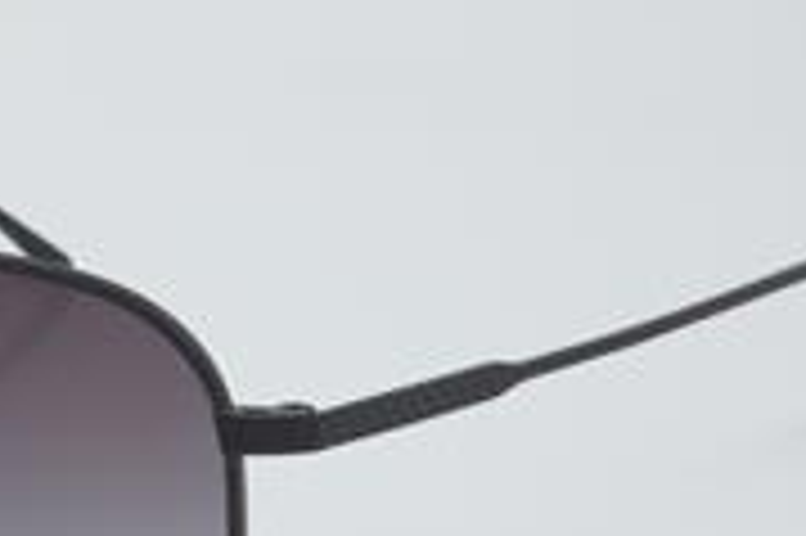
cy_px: 441
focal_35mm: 168
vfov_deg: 8.1
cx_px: -5
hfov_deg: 12.1
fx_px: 3758
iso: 100
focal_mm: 50
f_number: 32
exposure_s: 1/3
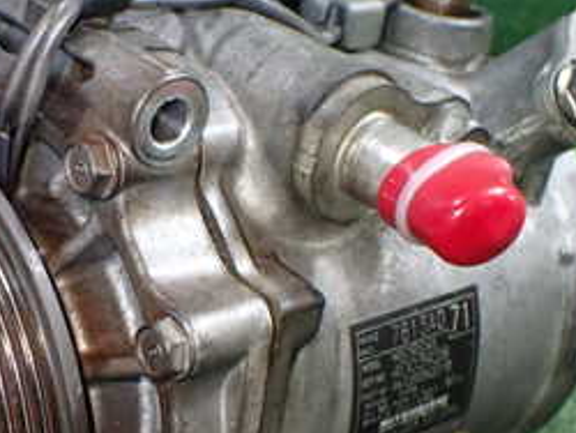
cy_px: 350
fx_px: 1199
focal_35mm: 72
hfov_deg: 26.5
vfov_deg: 20.2
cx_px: 111
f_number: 2.3
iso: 800
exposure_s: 1/60
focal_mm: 5.4
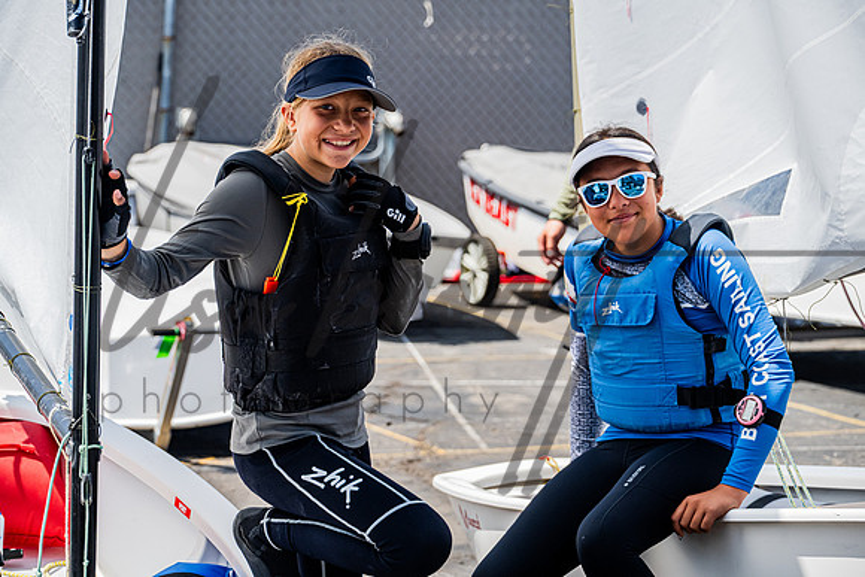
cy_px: 280
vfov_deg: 10.7
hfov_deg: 15.9
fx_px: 3092
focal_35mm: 129
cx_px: 432
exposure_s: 1/2500
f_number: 6.7
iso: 1000
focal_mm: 125
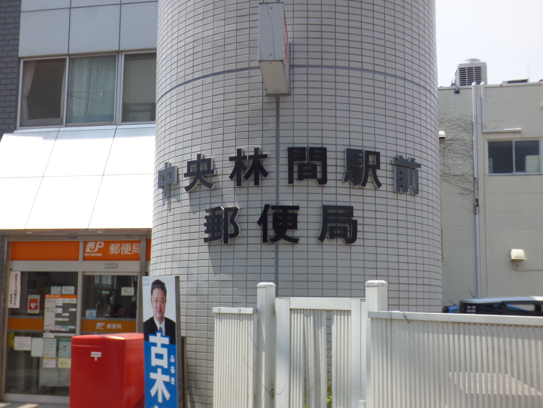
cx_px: 272
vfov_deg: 35.1
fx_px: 643
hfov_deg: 45.8
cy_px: 204
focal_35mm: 41
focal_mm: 7.07
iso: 100
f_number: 3.6
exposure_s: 1/1000
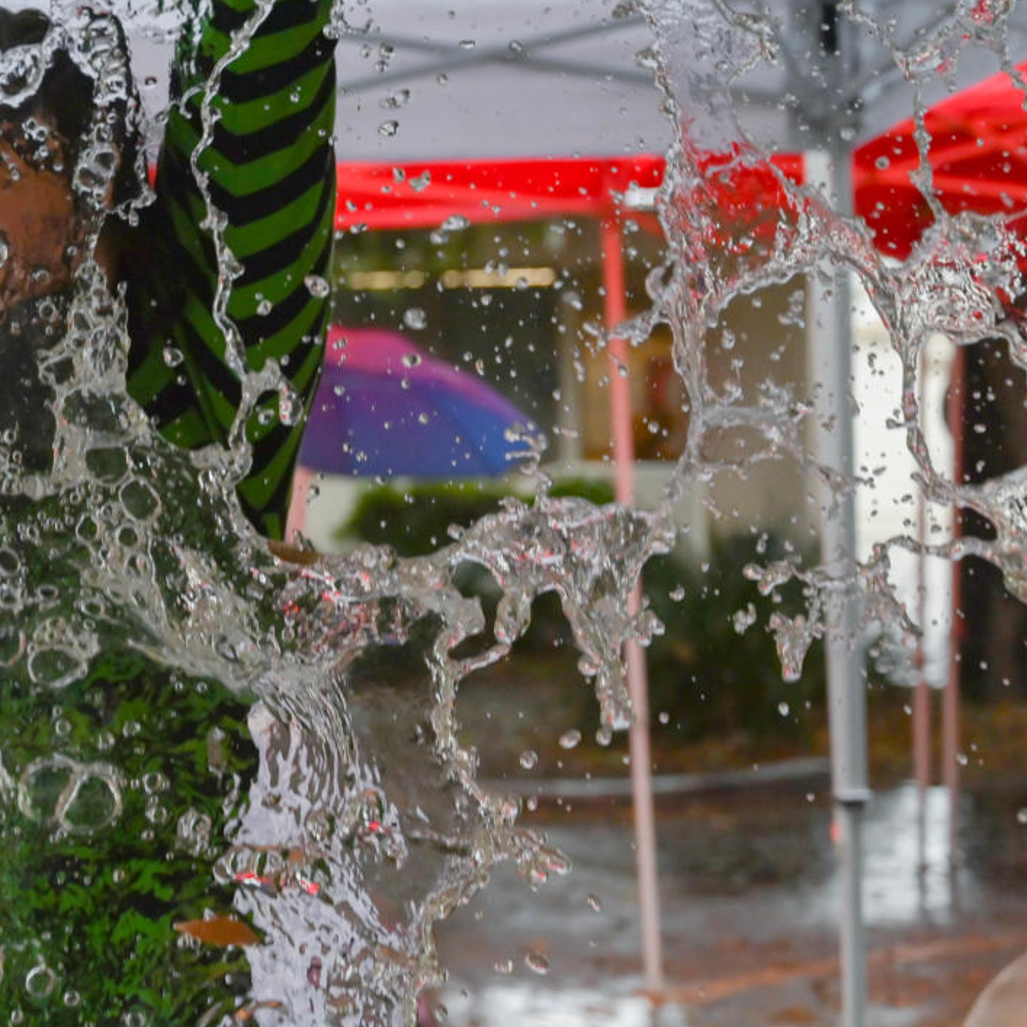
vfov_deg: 20.9
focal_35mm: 83
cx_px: -54
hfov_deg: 20.1
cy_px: 463
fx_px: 2786
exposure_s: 1/1600
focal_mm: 46
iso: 2000
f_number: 4.5
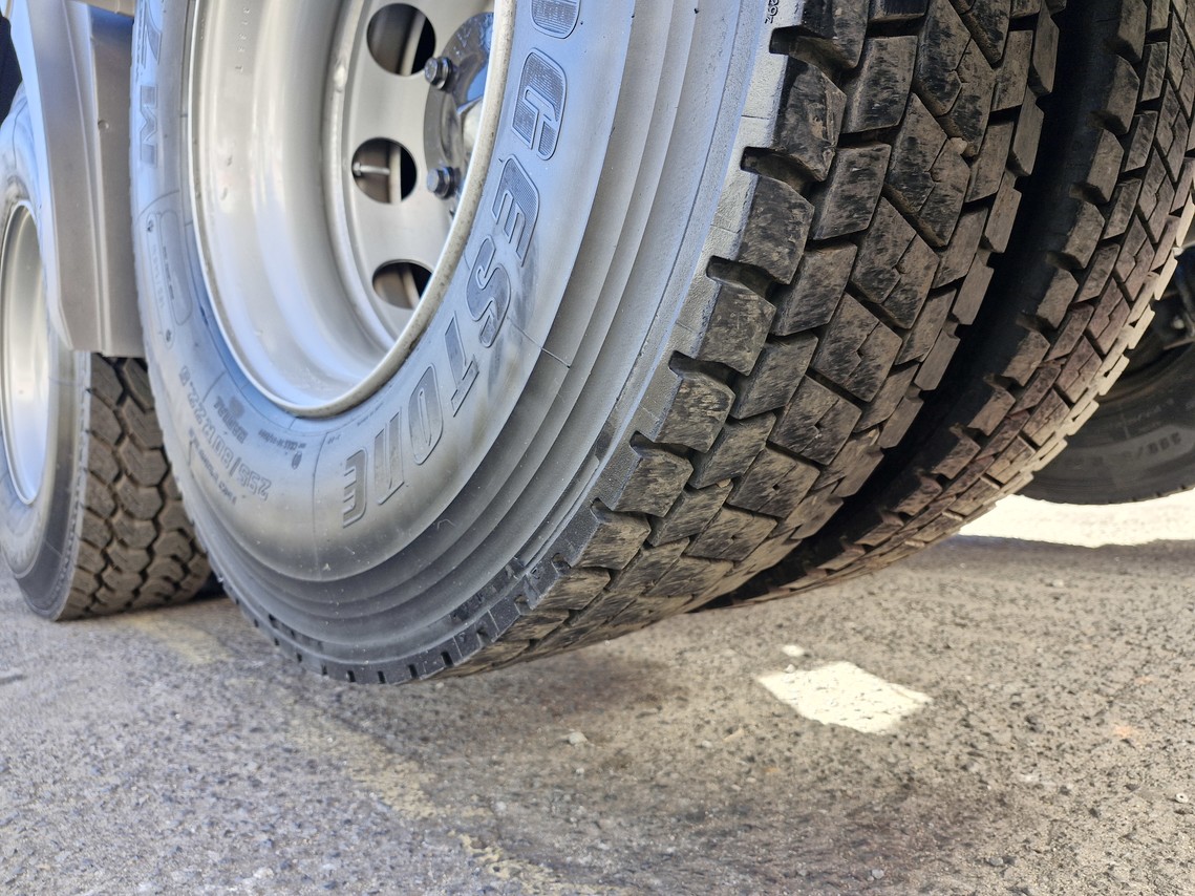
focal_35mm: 23
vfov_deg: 58.9
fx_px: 794
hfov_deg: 73.9
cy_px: 448
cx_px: 598
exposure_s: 1/180
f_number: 1.8
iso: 80
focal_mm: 5.54
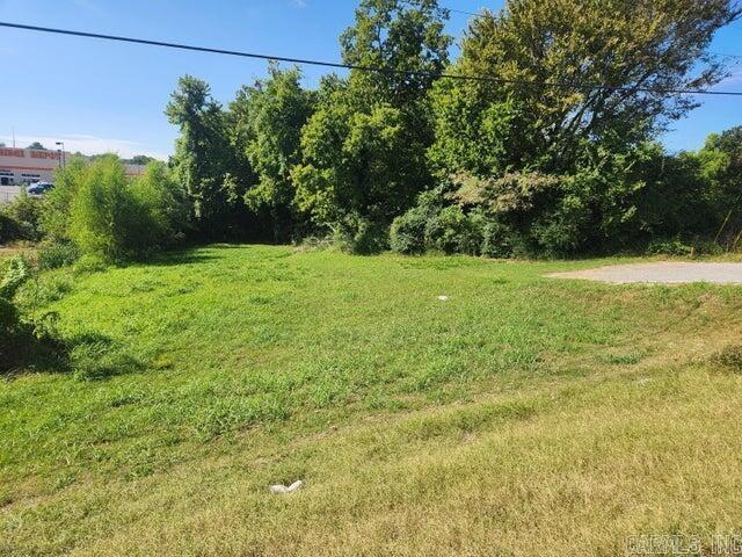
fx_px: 493
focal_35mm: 23
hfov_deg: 73.9
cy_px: 278
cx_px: 371
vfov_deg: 58.9
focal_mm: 5.4
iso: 20
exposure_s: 1/1027
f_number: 1.8
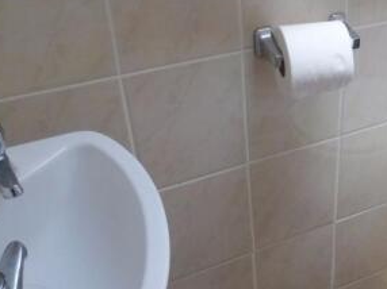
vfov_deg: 29.4
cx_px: 354
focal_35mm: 49
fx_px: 547
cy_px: 88
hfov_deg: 36.3
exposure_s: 1/60
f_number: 3.3
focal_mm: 4.3
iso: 250
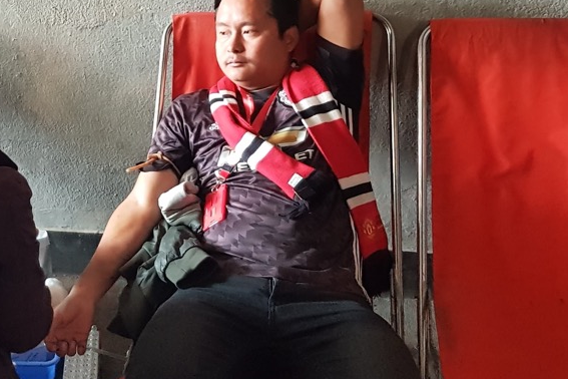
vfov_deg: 22.1
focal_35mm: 61
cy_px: 98
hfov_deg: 31.7
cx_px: 83
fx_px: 962
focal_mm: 4.2
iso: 400
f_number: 1.7
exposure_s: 1/50
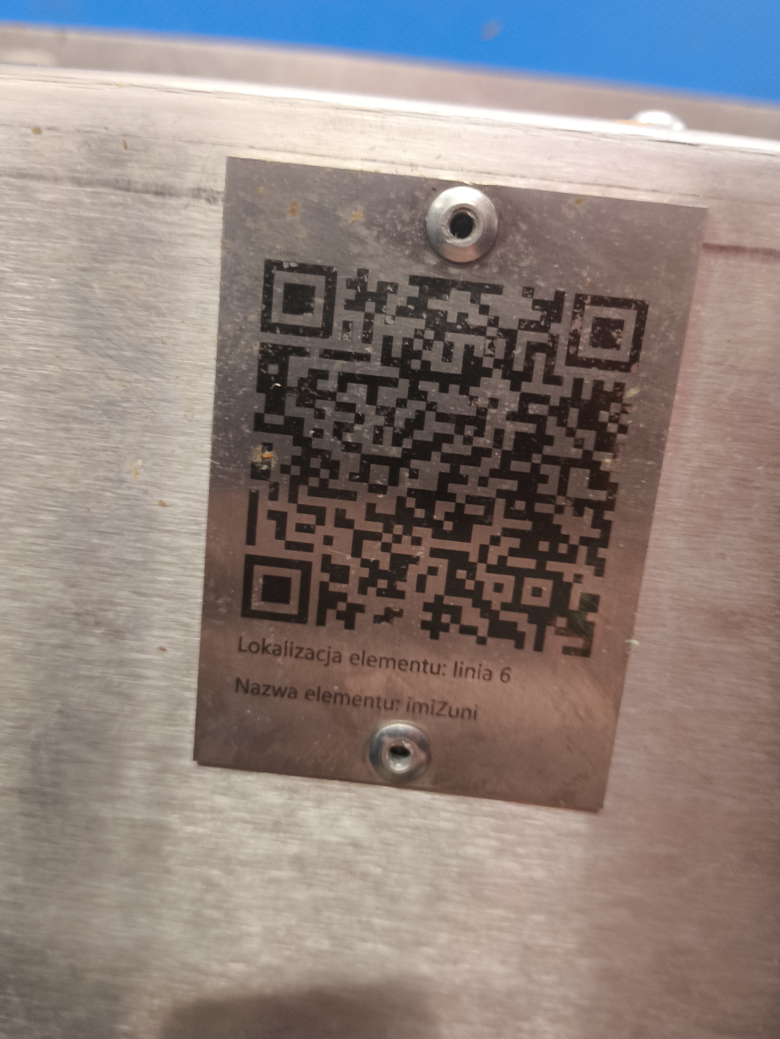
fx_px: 901
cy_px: 503
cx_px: 400
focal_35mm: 30
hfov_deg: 46.8
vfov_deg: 59.9
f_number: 1.7
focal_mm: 4.71
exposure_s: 1/33.3
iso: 250
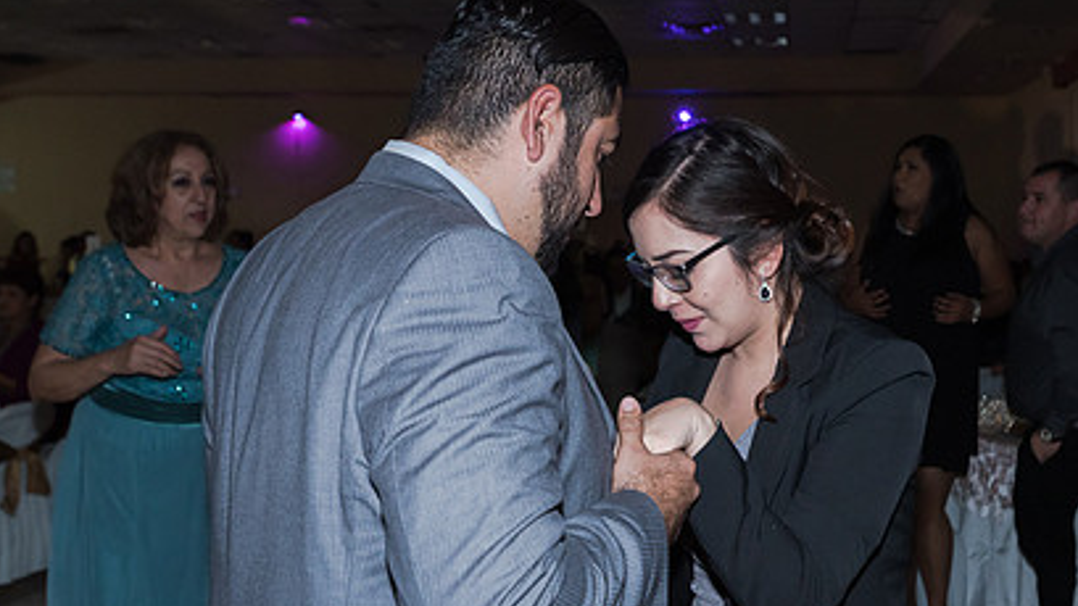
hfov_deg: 39.8
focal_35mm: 52
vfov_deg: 23.1
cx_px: 606
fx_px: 1486
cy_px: 307
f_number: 3.5
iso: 1600
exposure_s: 1/125
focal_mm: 35
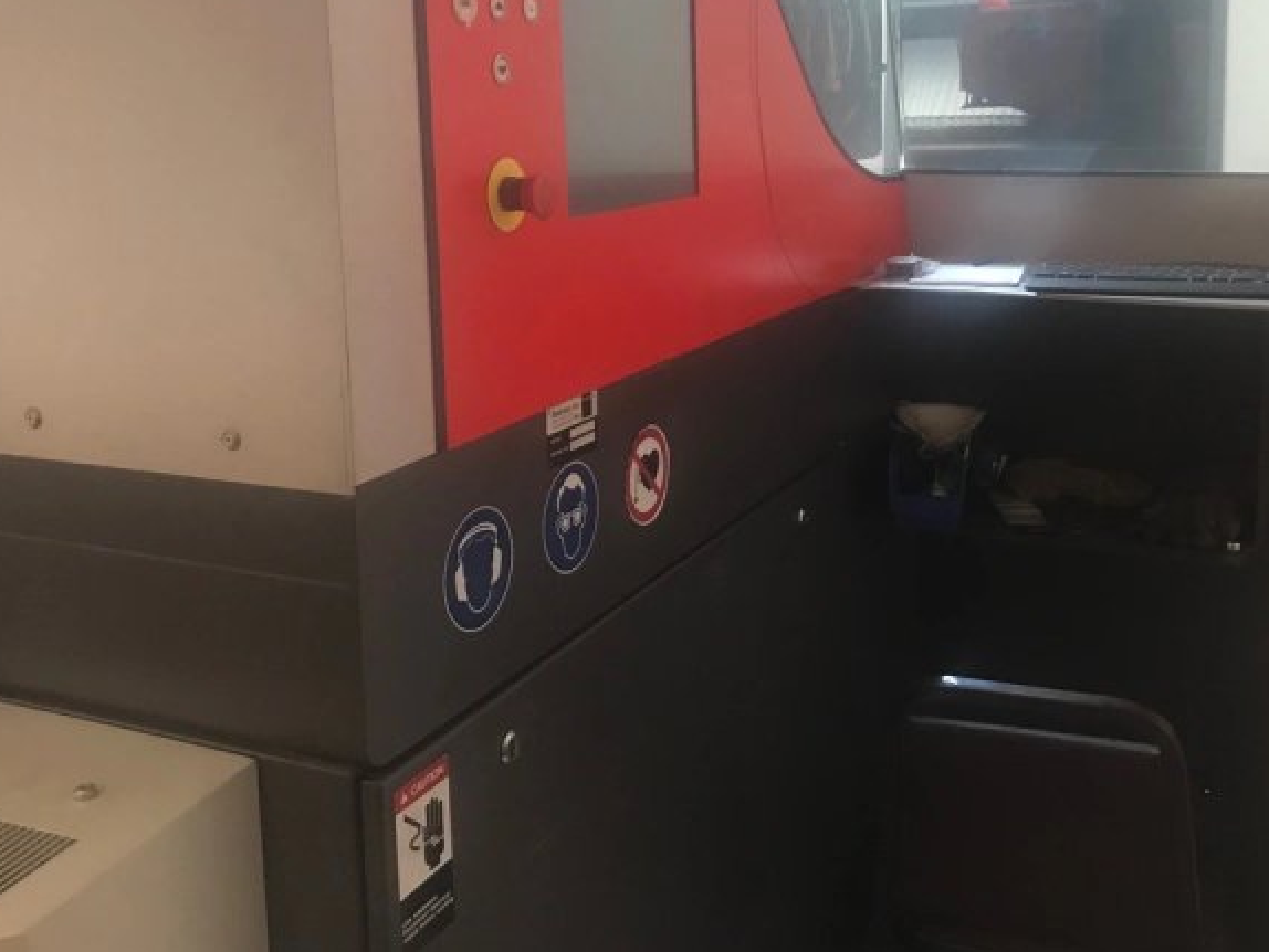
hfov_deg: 47.7
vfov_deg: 36.5
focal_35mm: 39
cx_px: 710
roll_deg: +0.6
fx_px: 1430
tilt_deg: -8.6
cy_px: 318
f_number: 1.8
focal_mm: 3.99
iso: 64
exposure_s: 1/15
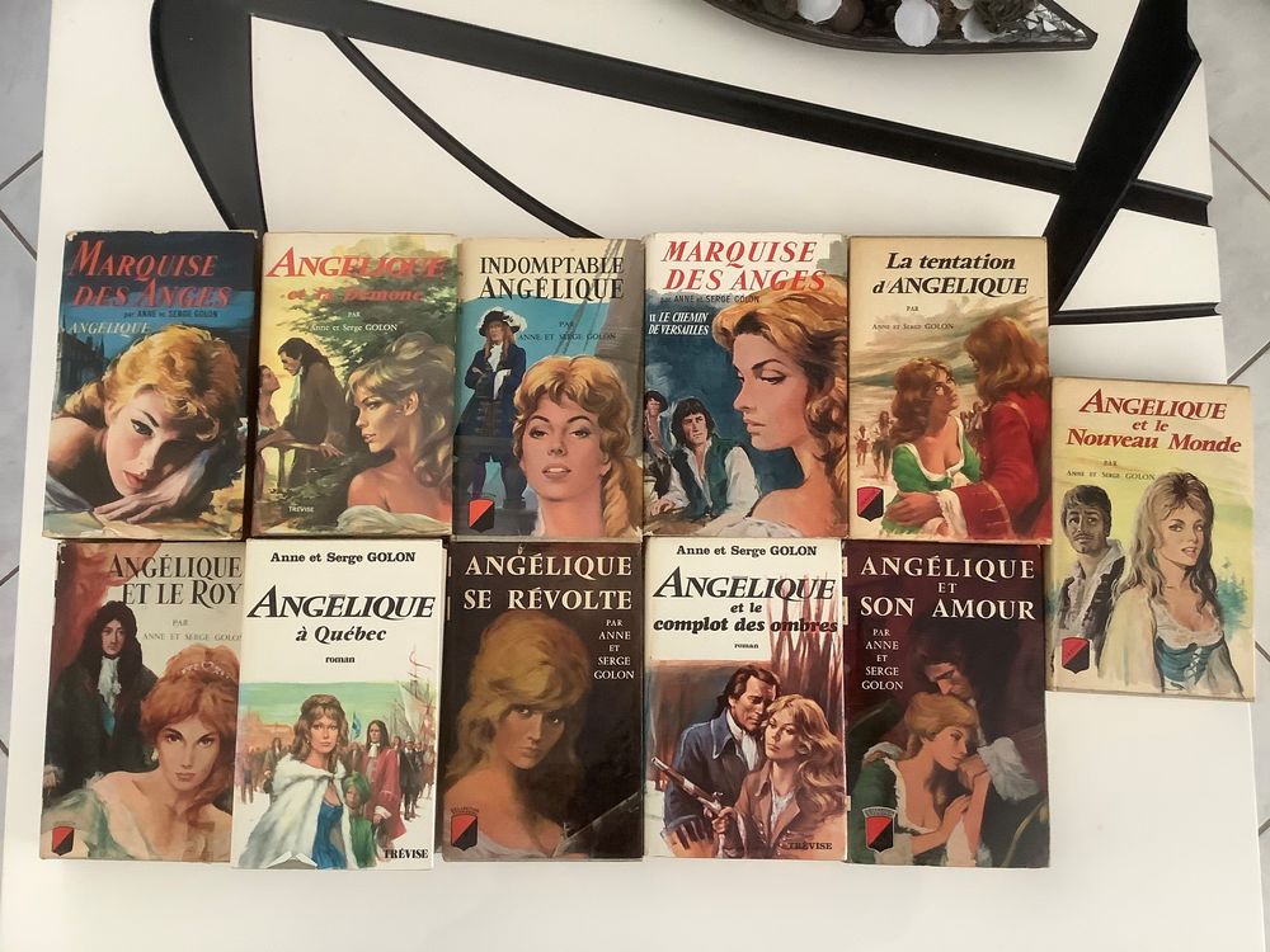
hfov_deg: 58.4
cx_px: 635
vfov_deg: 45.4
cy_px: 476
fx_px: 1137
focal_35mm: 31
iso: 250
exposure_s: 1/60
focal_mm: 3.3
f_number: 2.4
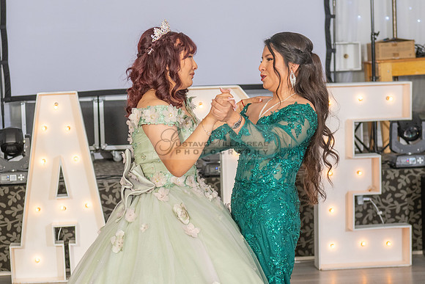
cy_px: 198
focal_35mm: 104
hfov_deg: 19.5
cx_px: 180
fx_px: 1233
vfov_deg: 13.1
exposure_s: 1/160
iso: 500
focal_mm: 48
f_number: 3.5
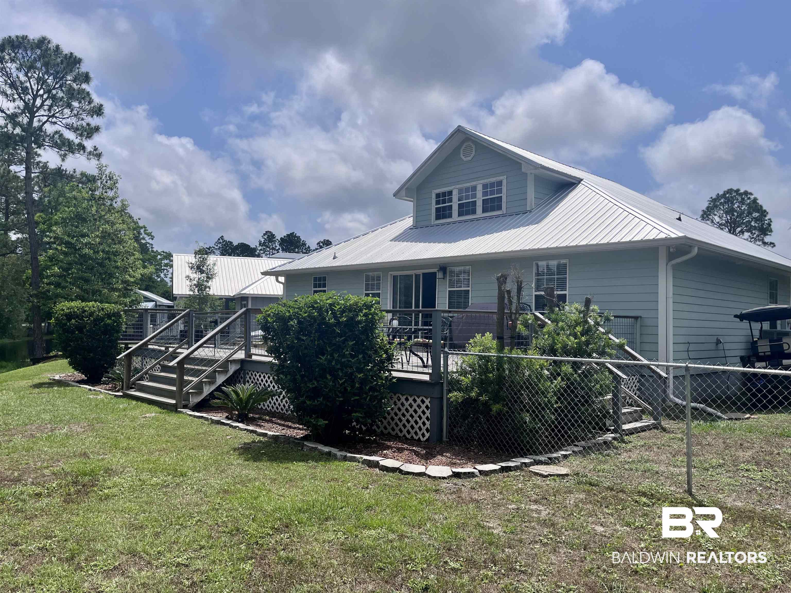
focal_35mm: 26
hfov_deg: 67.3
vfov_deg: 53.1
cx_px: 396
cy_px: 296
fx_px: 594
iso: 50
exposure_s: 1/8403
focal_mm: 5.1
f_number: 1.6
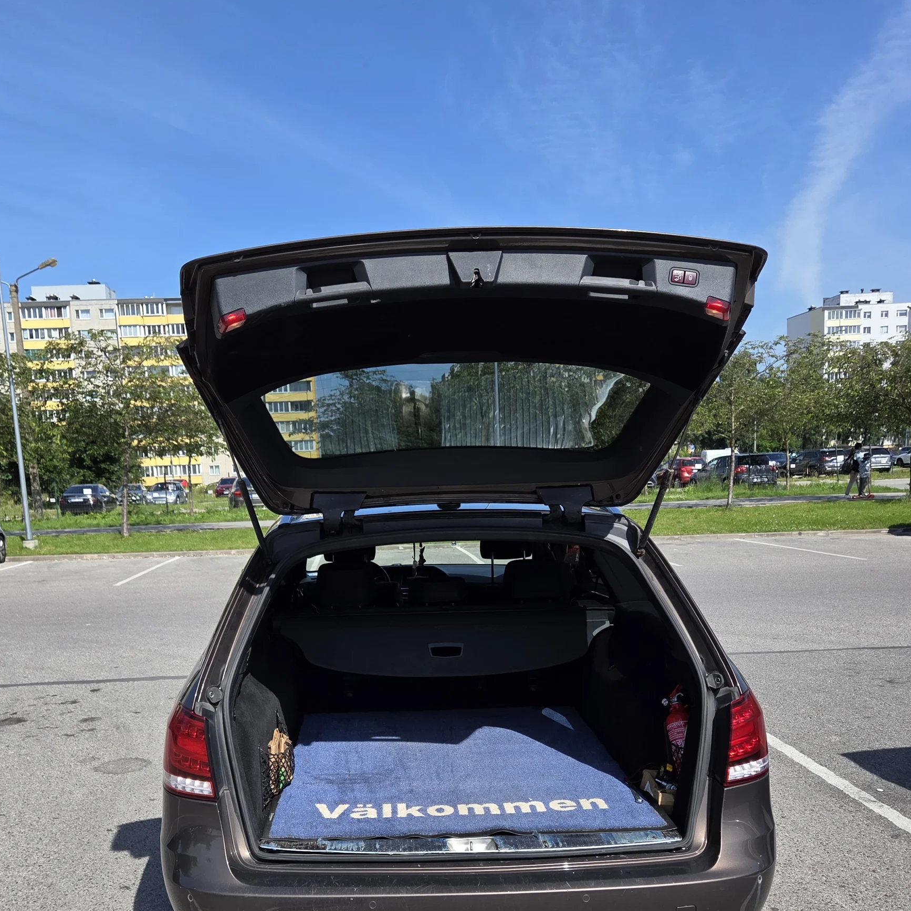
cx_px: 412
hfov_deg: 54.0
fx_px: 893
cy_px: 582
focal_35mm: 30
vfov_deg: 53.3
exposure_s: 1/4274
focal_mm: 5.4
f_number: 1.8
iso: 80
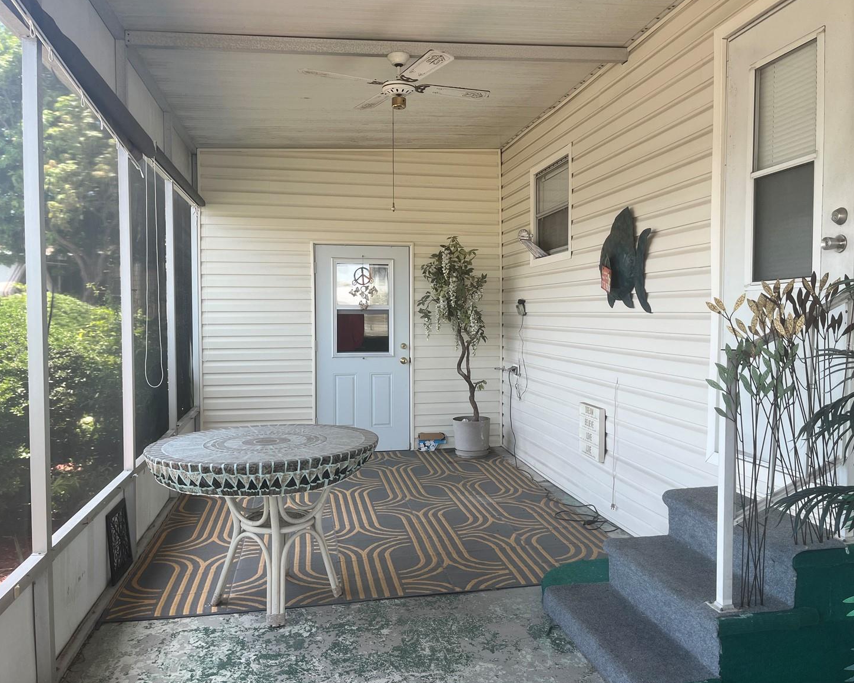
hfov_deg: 62.2
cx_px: 430
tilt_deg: -2.0
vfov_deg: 51.5
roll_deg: +0.2
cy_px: 347
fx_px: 708
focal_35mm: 28
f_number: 1.6
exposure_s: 1/236
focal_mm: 5.1
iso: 40
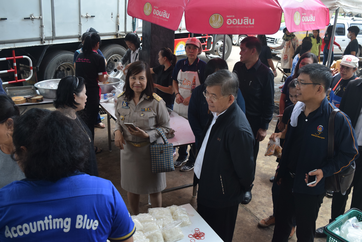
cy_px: 121
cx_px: 181
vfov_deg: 36.9
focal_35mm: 36
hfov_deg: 53.1
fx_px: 362
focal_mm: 24
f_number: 5
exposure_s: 1/500
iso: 800
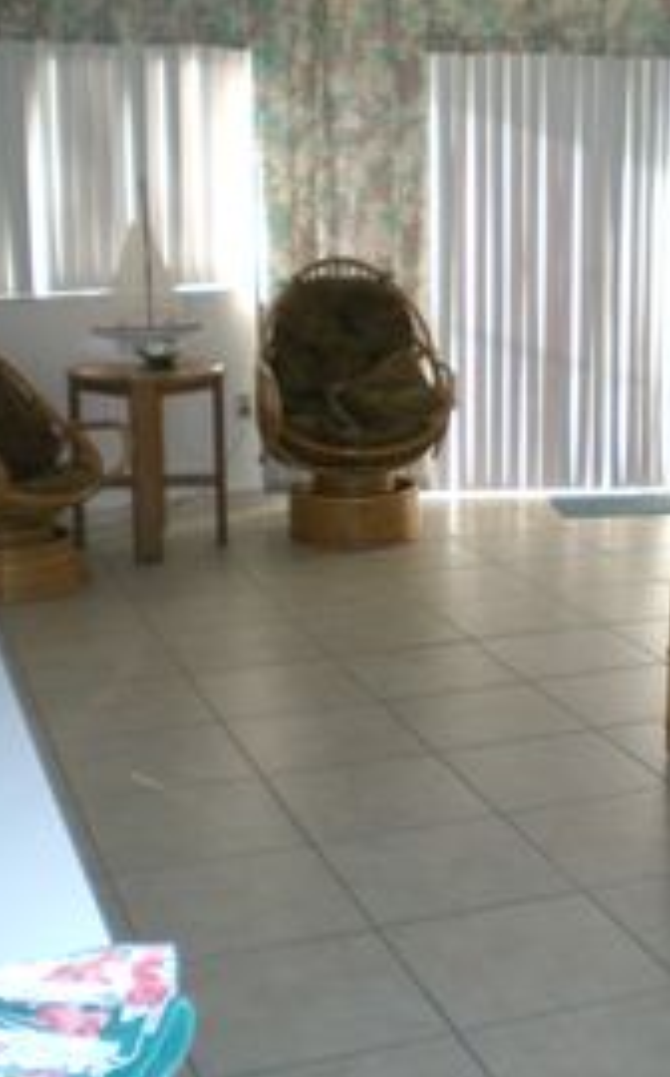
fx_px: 1612
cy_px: 546
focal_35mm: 55
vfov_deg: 36.9
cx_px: 642
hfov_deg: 22.7
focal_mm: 6.3
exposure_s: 1/60
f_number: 3.1
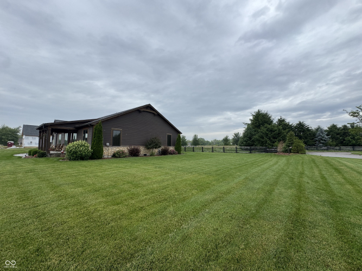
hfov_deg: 102.1
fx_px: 146
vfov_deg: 85.7
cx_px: 181
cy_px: 136
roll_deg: -0.5
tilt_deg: +4.1
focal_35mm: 14
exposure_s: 1/1277
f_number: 2.2
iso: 50
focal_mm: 2.22
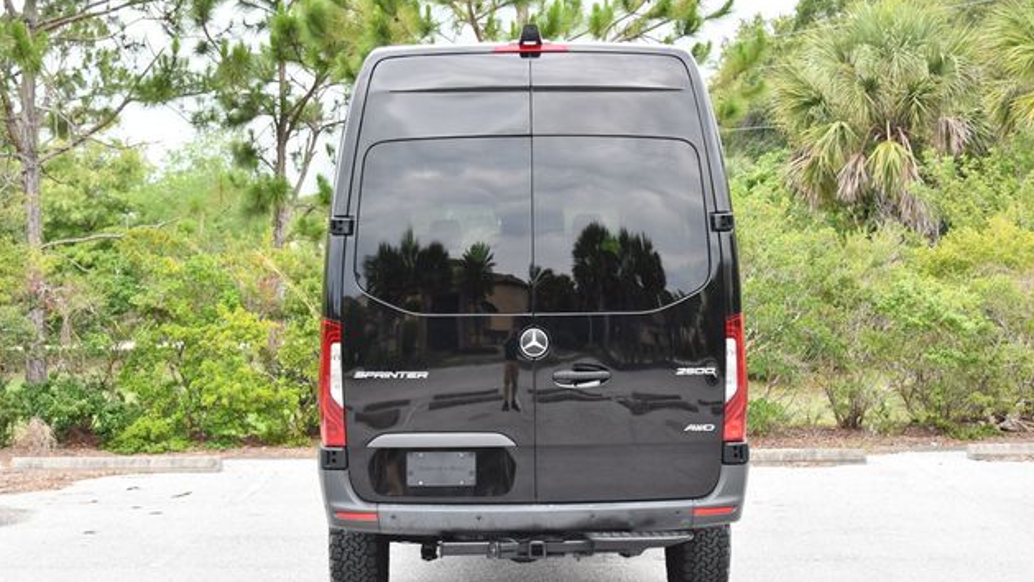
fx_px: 1755
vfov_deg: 18.8
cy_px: 304
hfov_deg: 32.8
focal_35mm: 64
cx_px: 521
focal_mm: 30
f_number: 4.5
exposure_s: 1/250
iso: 500
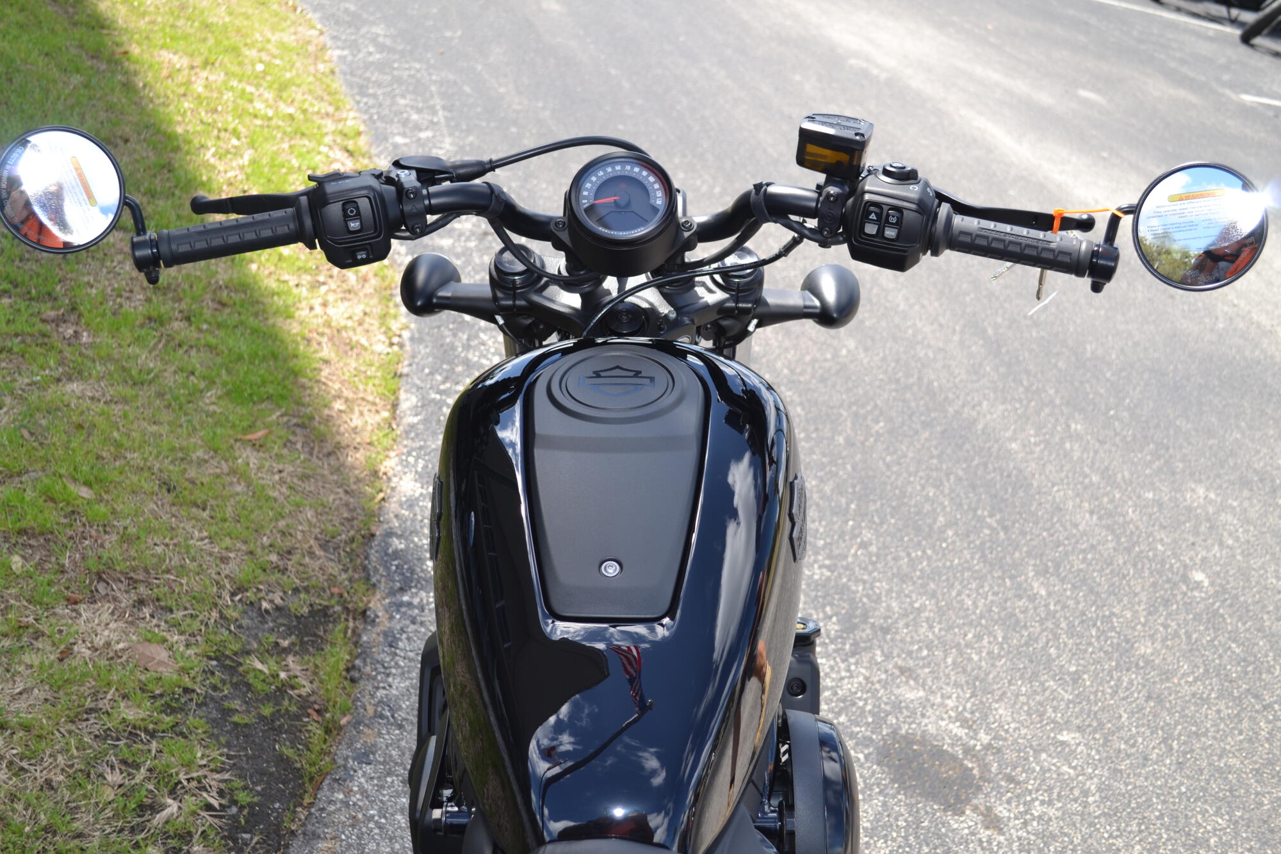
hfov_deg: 46.4
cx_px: 640
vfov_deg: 31.9
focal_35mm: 42
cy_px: 427
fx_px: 1494
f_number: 5
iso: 100
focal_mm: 28
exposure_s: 1/200
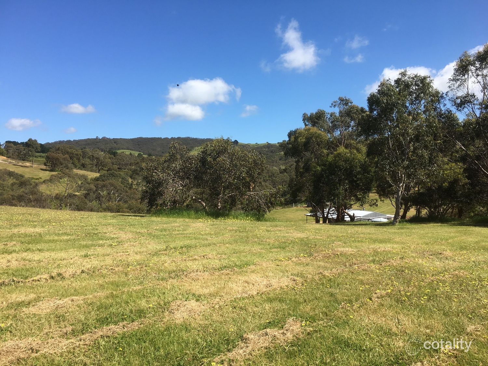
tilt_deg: -0.9
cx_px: 244
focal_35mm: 29
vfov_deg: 48.2
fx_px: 409
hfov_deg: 61.7
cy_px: 183
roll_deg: +0.7
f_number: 2.2
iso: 25
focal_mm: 4.15
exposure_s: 1/1425
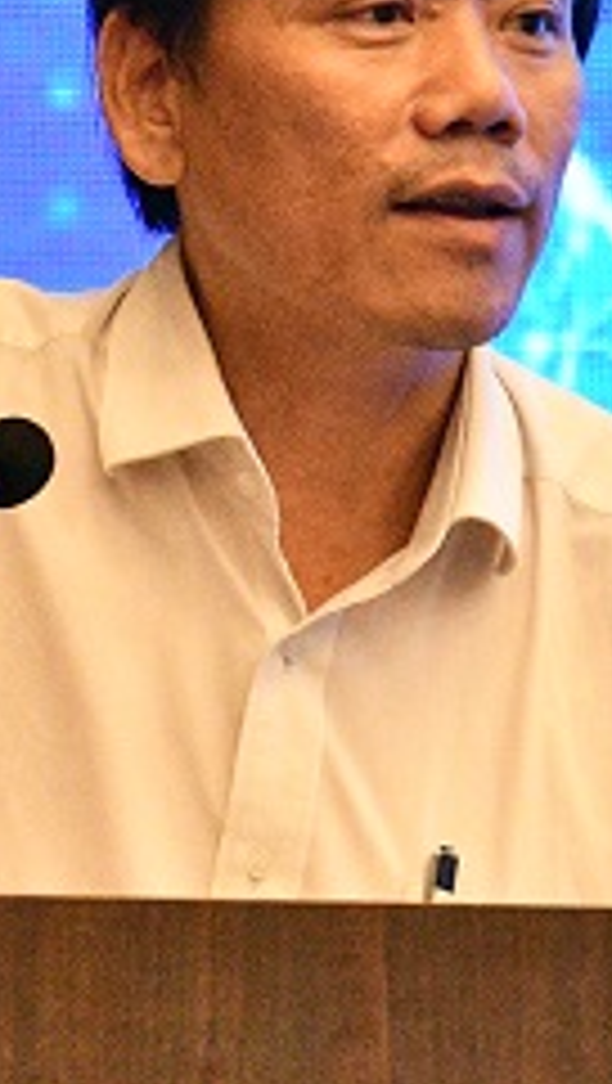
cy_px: 405
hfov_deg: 1.0
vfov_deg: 1.8
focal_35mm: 1174
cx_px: 148
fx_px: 33786
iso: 12800
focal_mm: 300
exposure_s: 1/800
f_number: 5.3
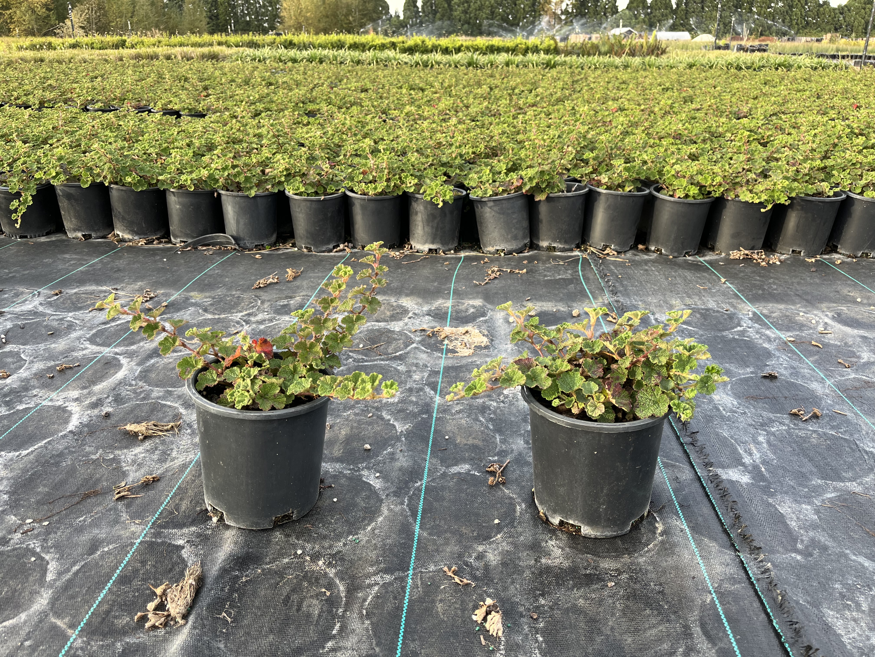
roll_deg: +0.2
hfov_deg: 67.3
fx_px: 657
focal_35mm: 26
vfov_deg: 53.1
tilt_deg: -23.9
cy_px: 328
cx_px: 438
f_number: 1.6
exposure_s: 1/229
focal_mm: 5.1
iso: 40
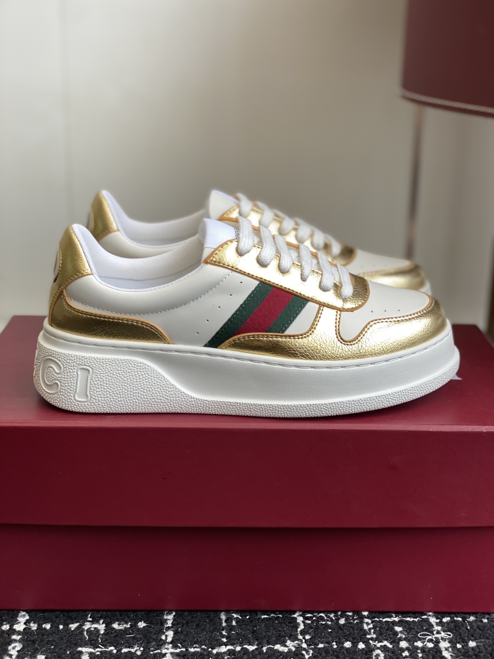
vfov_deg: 36.8
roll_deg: -2.8
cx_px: 247
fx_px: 989
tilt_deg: -15.6
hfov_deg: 28.0
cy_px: 330
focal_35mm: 52
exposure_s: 1/139
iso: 20
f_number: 2
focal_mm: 6
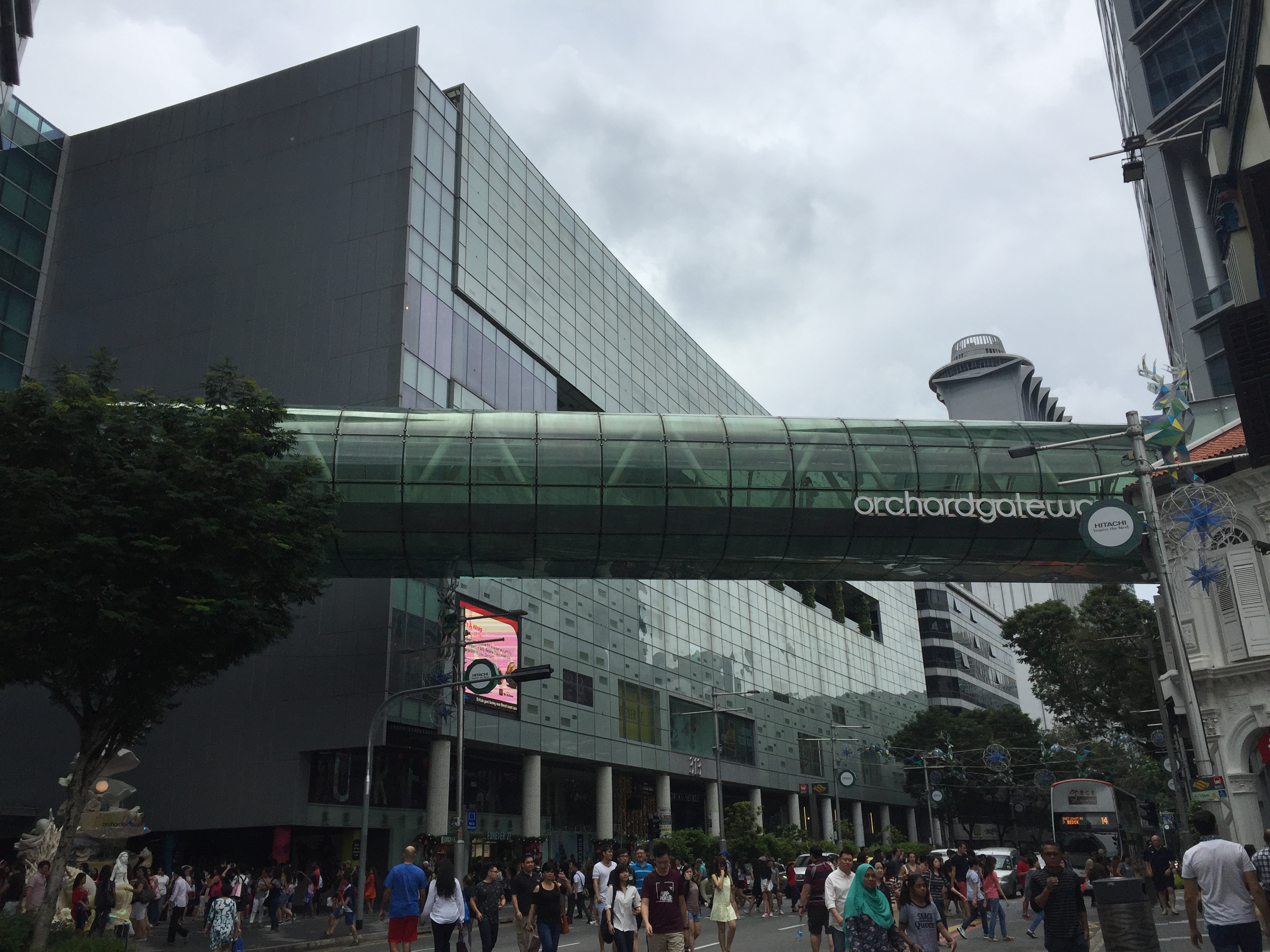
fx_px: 1064
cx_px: 635
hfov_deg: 61.7
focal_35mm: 29
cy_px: 476
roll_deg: +0.1
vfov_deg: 48.2
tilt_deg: +20.2
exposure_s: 1/2475
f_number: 2.2
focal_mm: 4.15
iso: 32
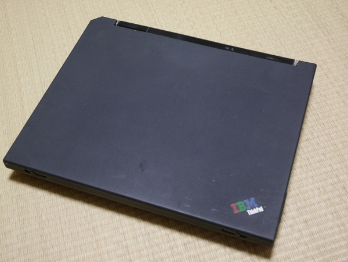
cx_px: 174
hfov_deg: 38.2
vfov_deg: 29.1
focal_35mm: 50
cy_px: 131
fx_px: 503
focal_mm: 25
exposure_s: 1/15
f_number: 5.2
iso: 800
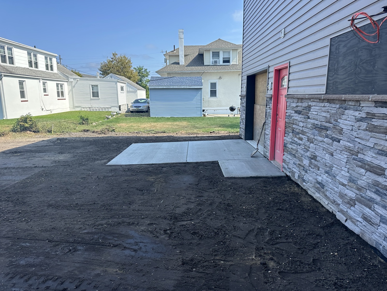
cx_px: 194
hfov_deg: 71.6
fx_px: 268
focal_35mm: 24
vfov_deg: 56.8
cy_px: 146
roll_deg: +1.1
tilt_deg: -9.6
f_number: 1.78
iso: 80
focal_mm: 6.86
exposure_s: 1/2028
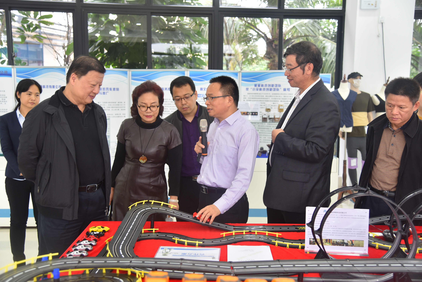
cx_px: 211
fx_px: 469
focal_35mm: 40
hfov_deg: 48.5
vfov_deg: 33.4
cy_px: 141
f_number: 4
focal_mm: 40
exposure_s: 1/60
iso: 500
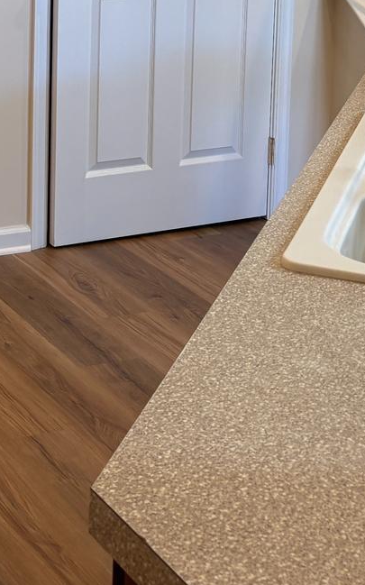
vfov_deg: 22.6
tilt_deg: -8.9
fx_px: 1386
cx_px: -76
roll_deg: -0.6
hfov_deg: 14.5
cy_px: -46
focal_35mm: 87
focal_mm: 5.96
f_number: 1.6
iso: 100
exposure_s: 1/60
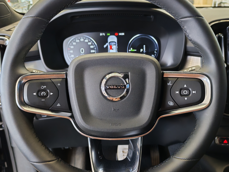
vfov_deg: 42.9
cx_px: 117
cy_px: 87
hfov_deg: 55.3
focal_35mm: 33
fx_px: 218
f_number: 1.9
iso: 925
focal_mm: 6.12
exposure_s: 1/50
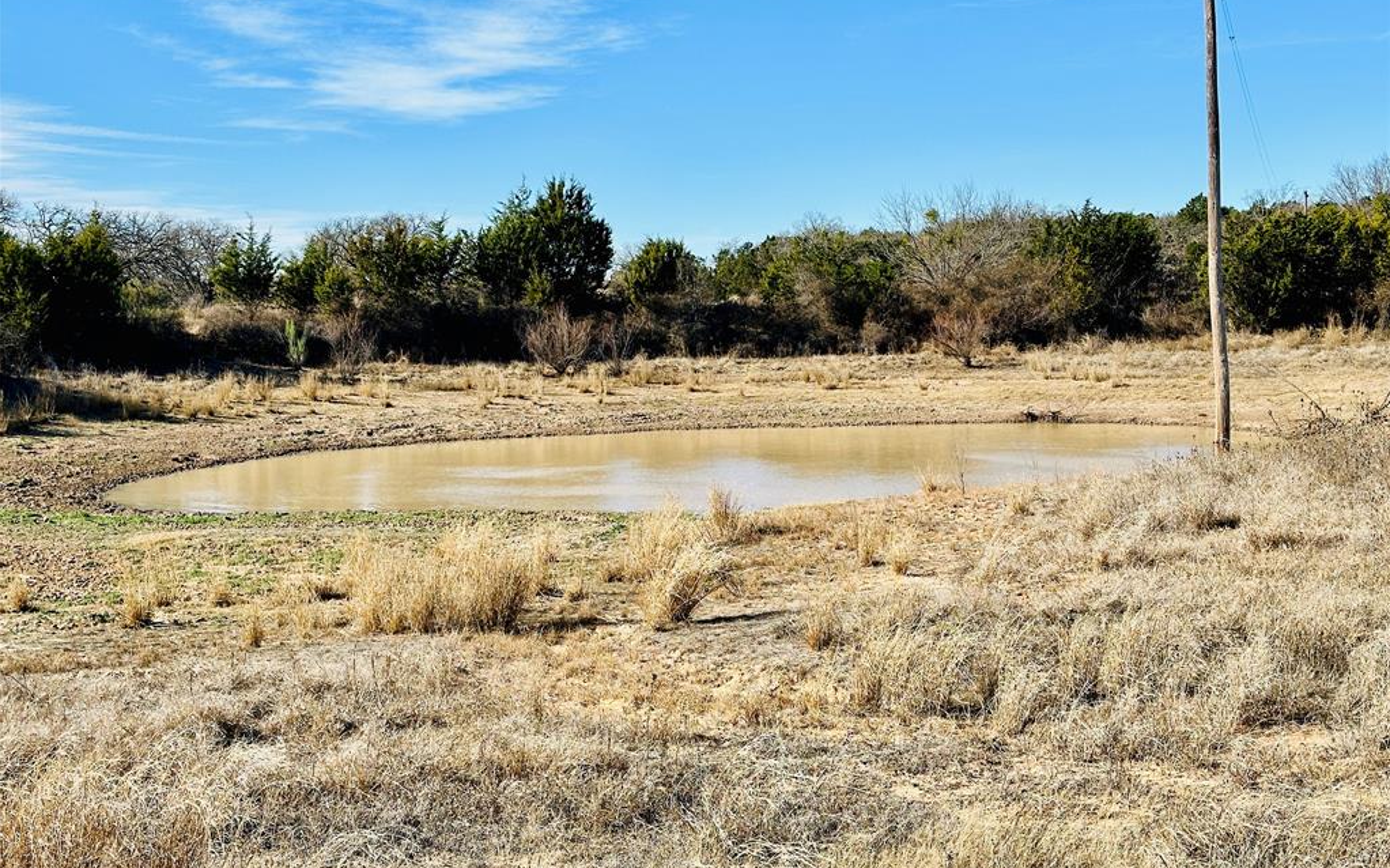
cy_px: 483
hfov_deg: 39.6
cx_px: 695
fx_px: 1931
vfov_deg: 25.3
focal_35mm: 51
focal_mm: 6.86
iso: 64
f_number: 1.78
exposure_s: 1/3257
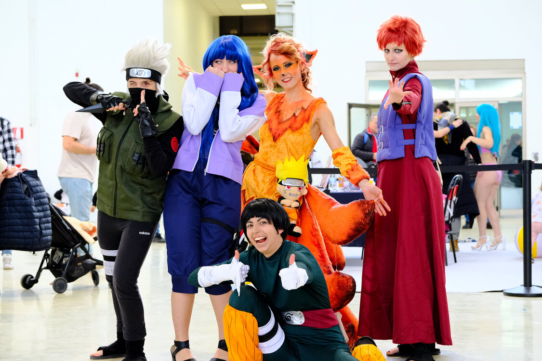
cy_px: 180
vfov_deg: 18.2
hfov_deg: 27.0
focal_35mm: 75
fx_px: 1129
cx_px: 271
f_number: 4.5
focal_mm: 50
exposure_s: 1/75
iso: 1600
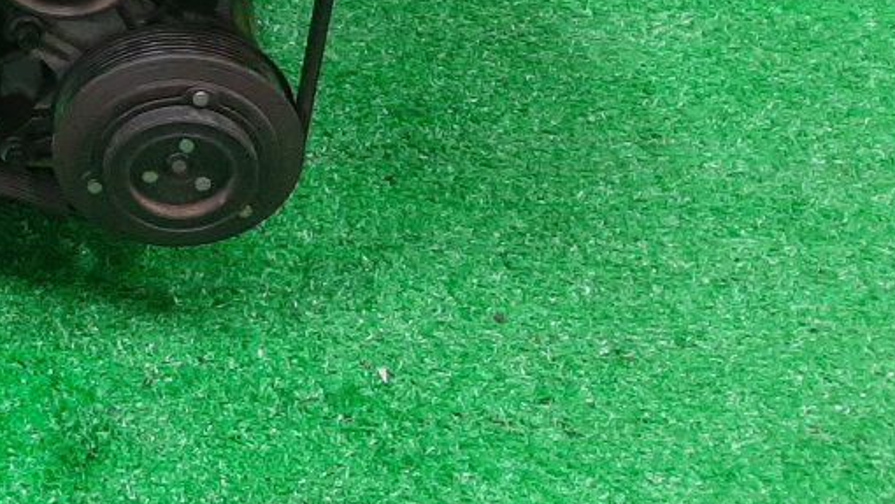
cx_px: -263
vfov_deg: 13.6
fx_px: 1899
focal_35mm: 80
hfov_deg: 23.5
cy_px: -381
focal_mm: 3.93
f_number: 1.7
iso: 194
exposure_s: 1/50
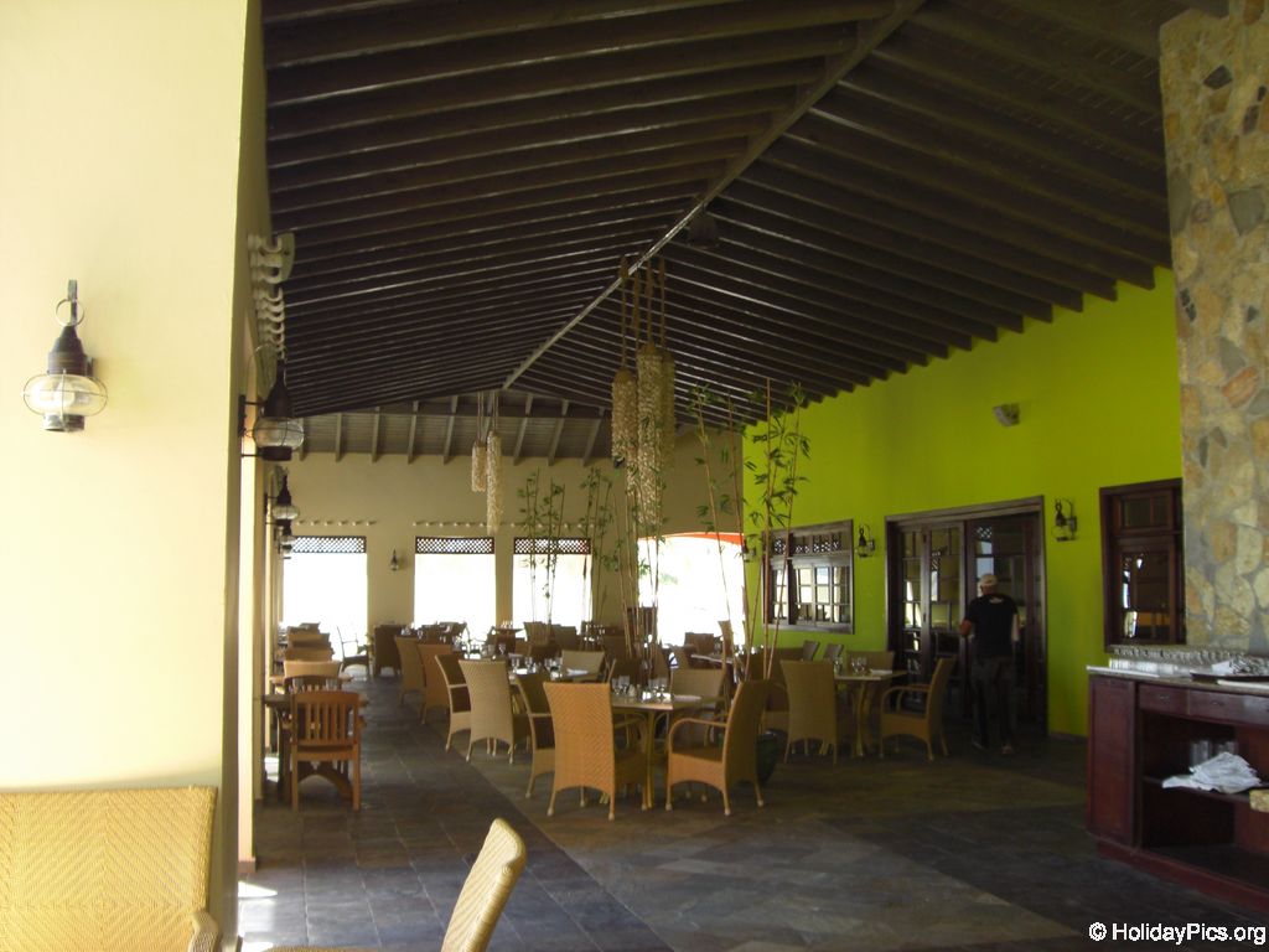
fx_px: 1393
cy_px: 476
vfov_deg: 37.7
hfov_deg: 49.0
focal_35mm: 38
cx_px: 634
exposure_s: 1/60
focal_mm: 6.2
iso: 100
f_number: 2.7
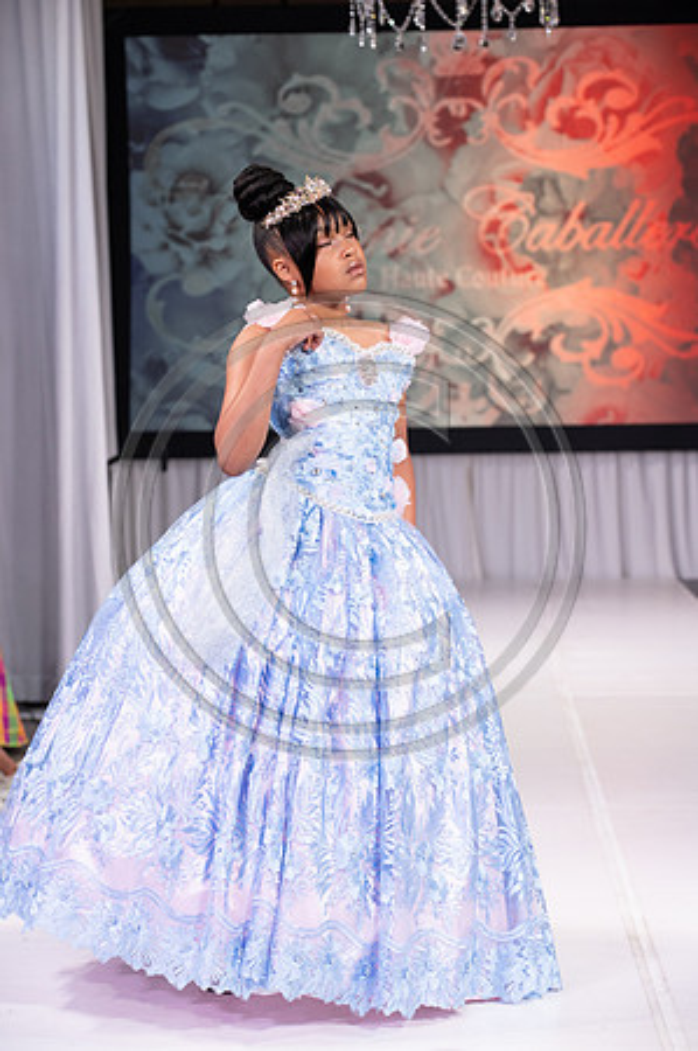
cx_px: 349
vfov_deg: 22.2
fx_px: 2682
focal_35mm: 92
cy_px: 526
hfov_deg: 14.8
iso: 2000
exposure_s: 1/400
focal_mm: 92
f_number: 5.6
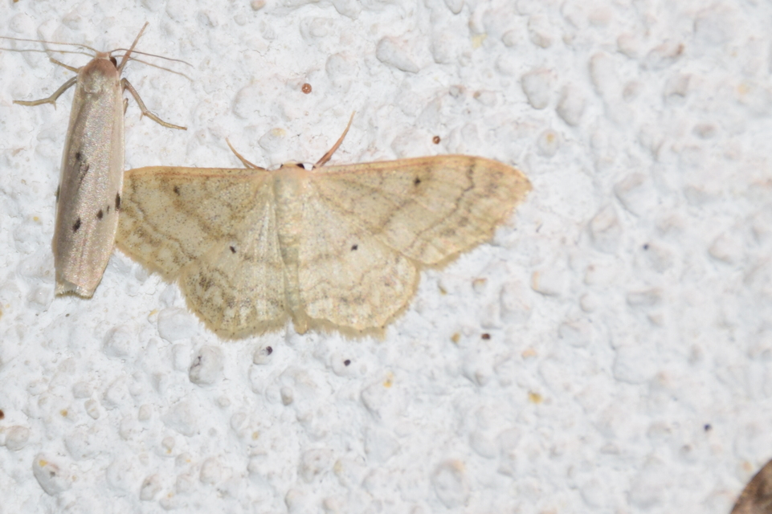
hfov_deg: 9.8
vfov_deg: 6.5
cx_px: 386
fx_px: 4502
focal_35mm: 210
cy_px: 257
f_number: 7.1
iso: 320
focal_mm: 140
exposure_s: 1/60
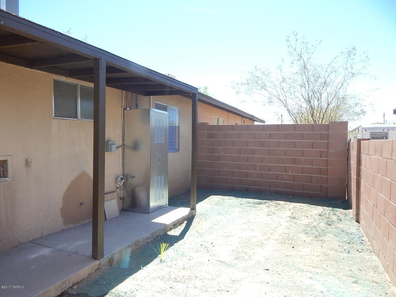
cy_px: 148
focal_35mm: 22
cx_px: 198
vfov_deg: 61.1
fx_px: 252
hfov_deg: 76.4
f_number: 3
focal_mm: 4
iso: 125
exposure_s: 1/500
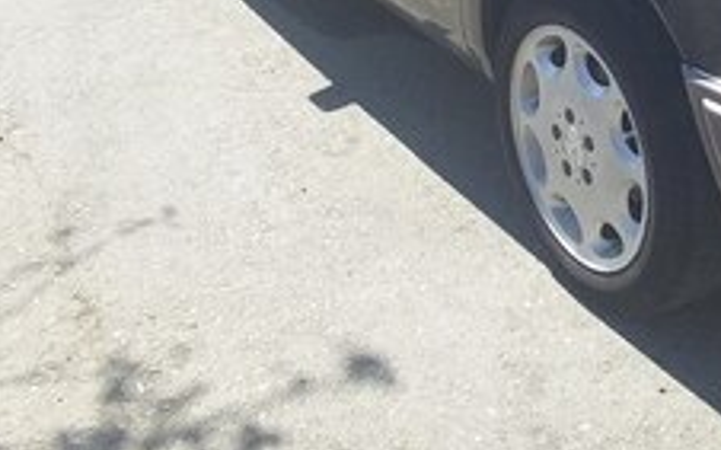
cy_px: -131
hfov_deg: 28.0
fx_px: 1414
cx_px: 584
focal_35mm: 72
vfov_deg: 17.0
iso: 40
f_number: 2.2
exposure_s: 1/671
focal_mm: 3.3
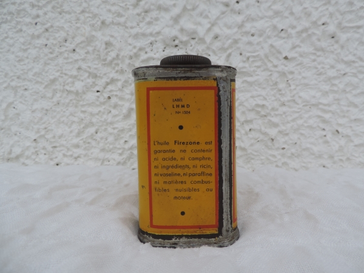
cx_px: 182
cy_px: 136
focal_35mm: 24
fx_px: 252
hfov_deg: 71.6
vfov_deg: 56.8
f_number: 3
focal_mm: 4.3
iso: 80
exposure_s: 1/320
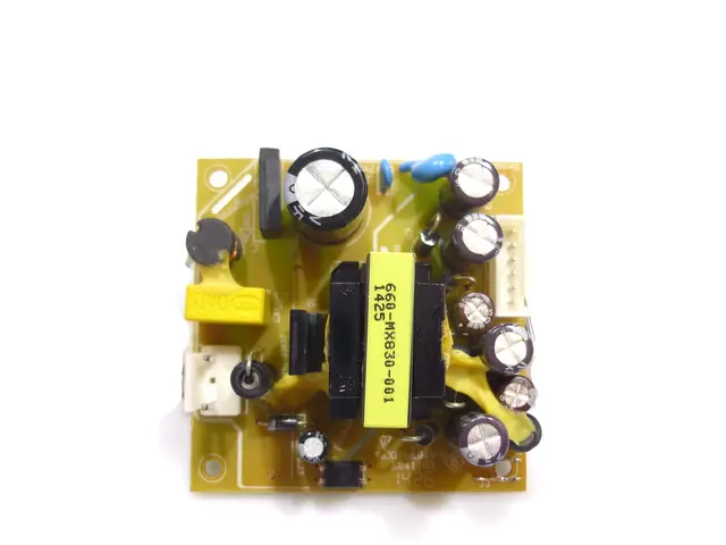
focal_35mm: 33
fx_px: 692
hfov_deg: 55.4
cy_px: 272
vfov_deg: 42.9
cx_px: 363
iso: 80
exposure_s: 1/50
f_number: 2.8
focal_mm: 5.5
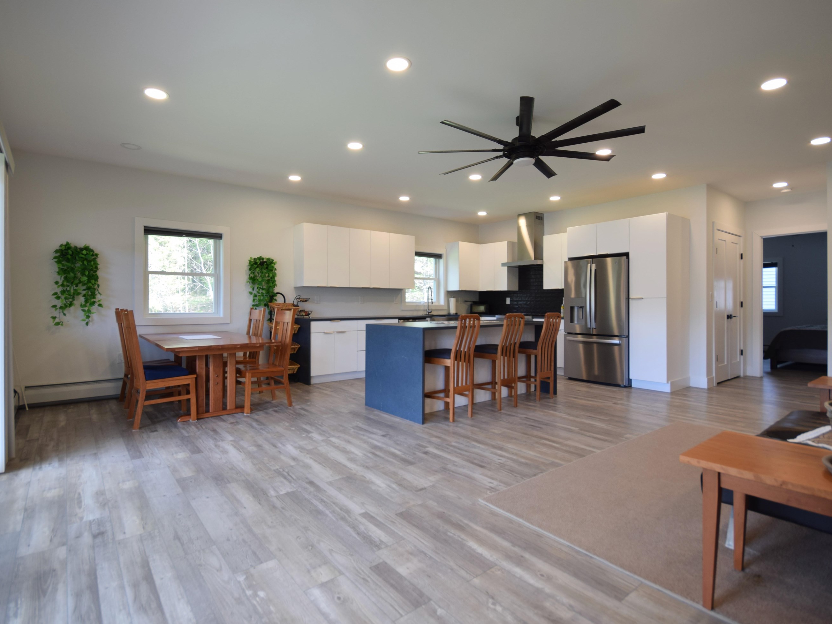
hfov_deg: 91.0
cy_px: 304
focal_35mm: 17
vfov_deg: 74.7
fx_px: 409
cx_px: 402
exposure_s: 1/20
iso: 200
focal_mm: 10
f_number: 6.3
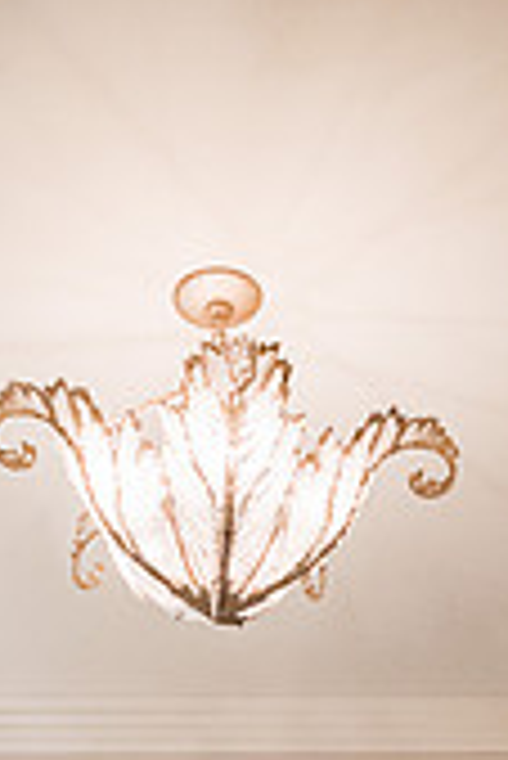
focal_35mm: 64
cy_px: 814
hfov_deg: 21.3
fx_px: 1352
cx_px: 238
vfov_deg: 28.8
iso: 4000
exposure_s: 1/250
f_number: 2.8
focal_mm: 24
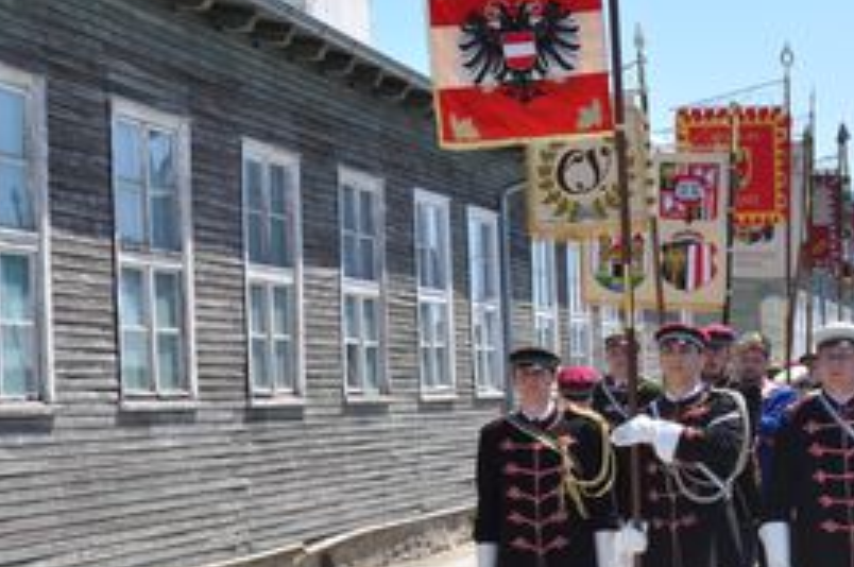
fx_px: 2038
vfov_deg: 15.8
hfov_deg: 23.5
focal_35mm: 86
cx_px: 609
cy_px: 334
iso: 200
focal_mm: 30
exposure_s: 1/320
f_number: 9
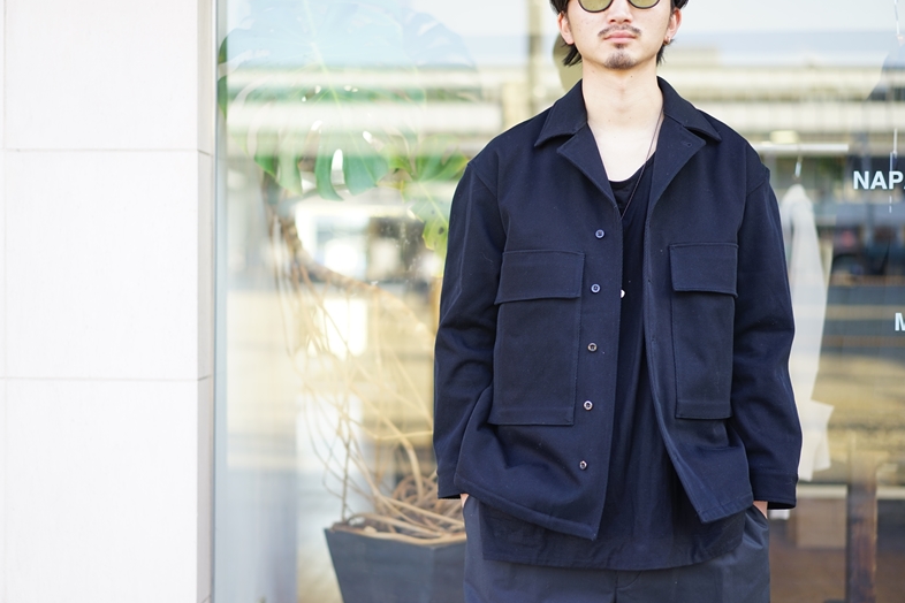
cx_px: 451
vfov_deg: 24.2
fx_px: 1408
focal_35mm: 56
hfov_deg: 35.6
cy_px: 303
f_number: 2
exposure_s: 1/160
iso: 100
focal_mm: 55
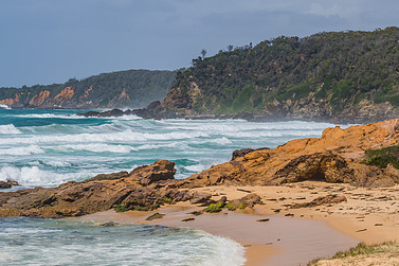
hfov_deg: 13.3
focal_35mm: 154
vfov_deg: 8.9
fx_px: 1706
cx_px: 143
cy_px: 170
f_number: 14
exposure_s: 1/400
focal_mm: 98
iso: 200
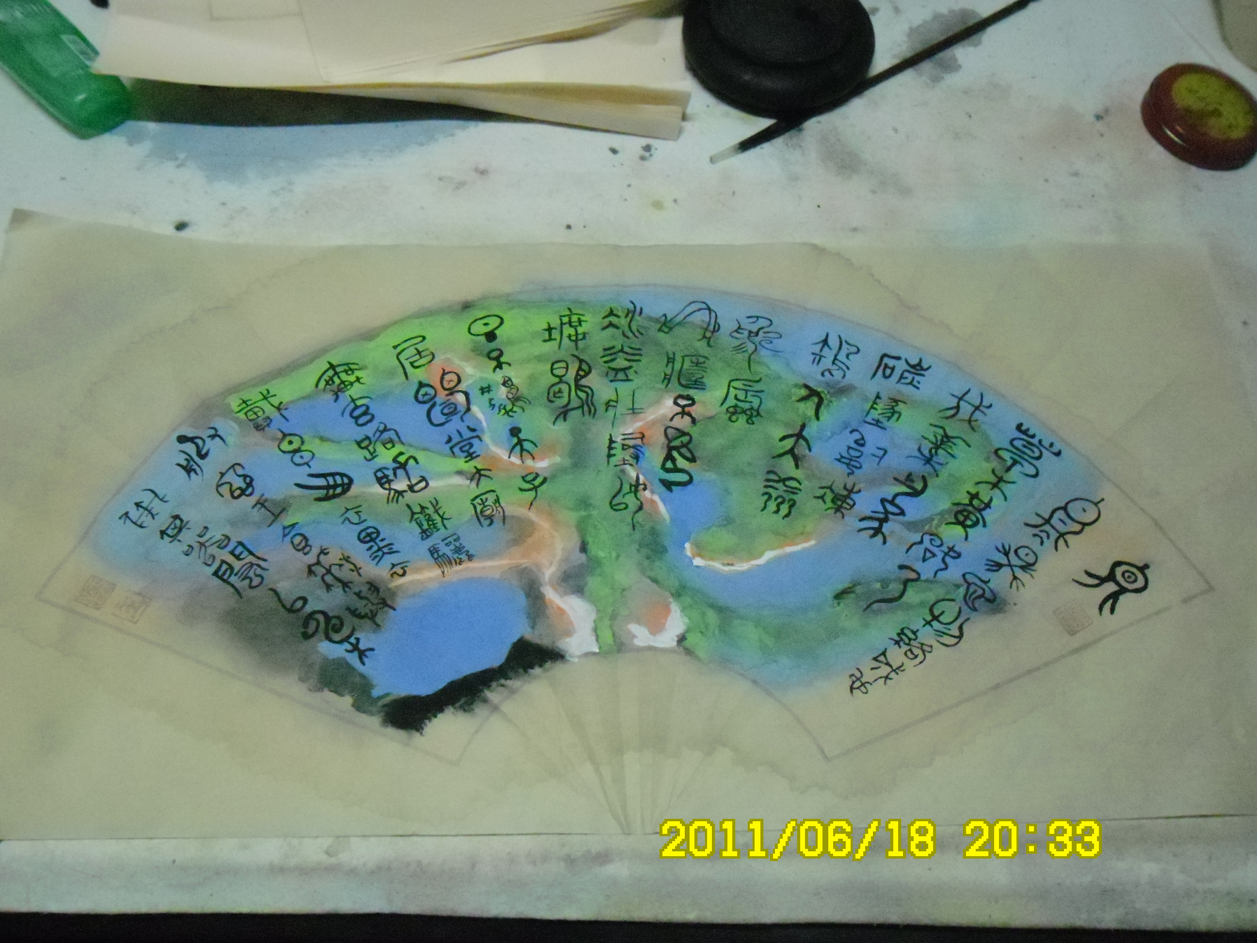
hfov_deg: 56.8
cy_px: 472
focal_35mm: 32
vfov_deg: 44.2
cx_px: 628
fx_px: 1162
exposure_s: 1/24
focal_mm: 5.7
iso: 800
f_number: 3.7
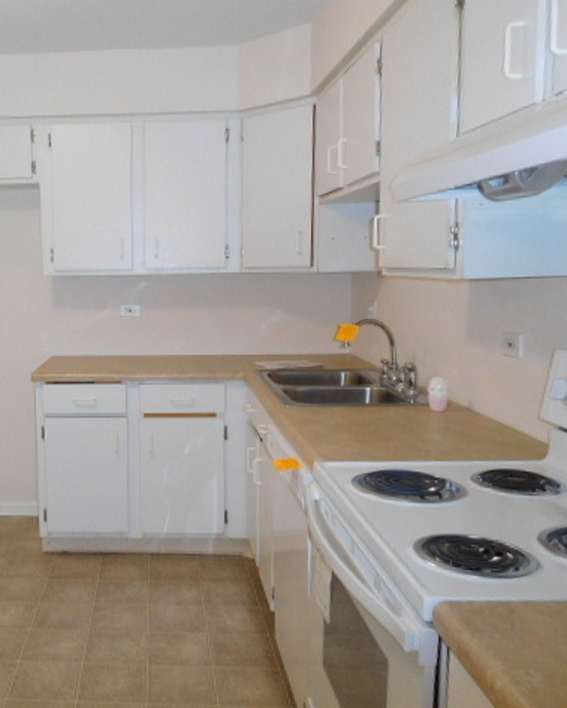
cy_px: 353
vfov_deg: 54.2
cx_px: 100
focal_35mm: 33
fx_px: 692
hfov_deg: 42.3
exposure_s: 1/30
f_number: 3.4
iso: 360
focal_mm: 4.5
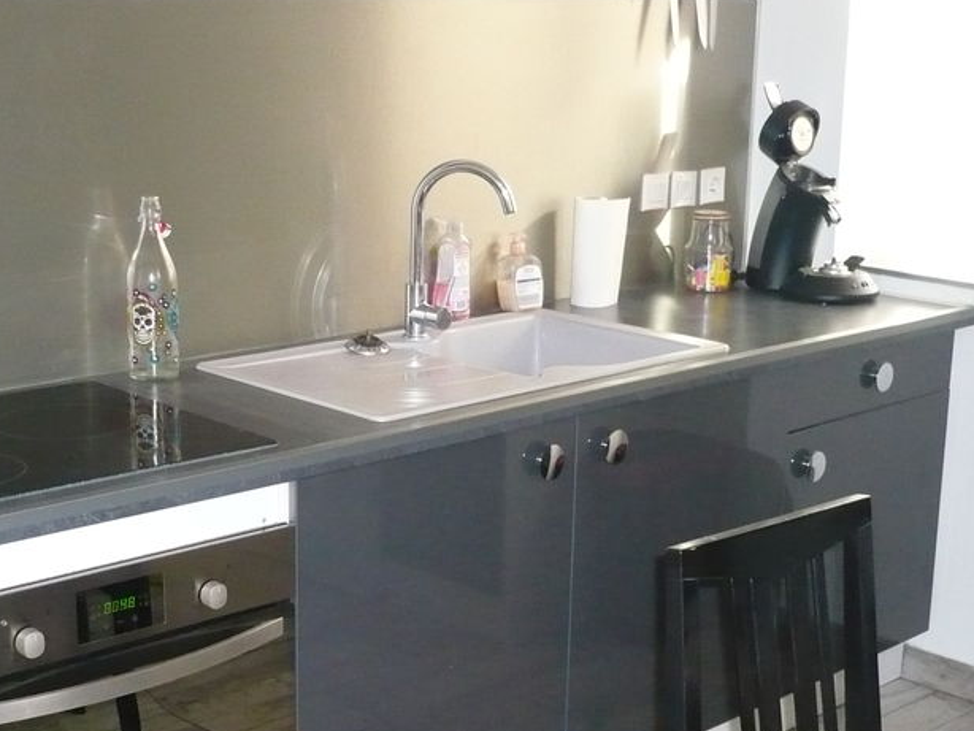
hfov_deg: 33.6
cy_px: 449
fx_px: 1604
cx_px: 373
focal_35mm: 57
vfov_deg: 25.6
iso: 500
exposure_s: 1/30
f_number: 2.8
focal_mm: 5.8
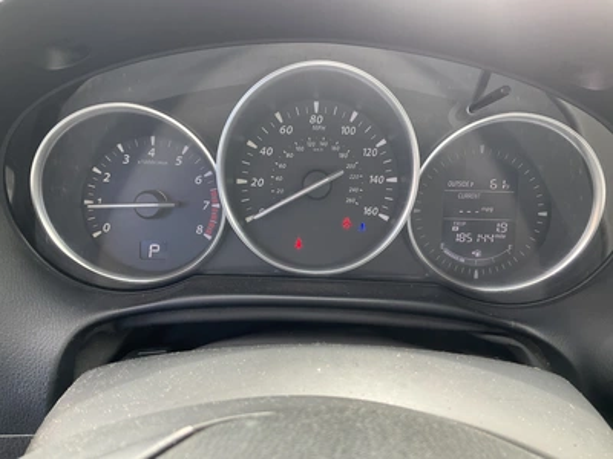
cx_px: 306
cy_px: 230
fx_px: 514
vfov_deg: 48.2
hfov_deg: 61.7
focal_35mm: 29
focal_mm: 3
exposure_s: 1/122
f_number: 1.8
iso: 50
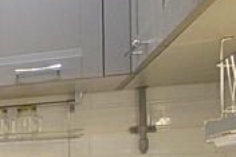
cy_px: 188
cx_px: -193
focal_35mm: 68
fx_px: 445
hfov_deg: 20.5
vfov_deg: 18.9
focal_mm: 10
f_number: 9
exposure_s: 1/80
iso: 1600
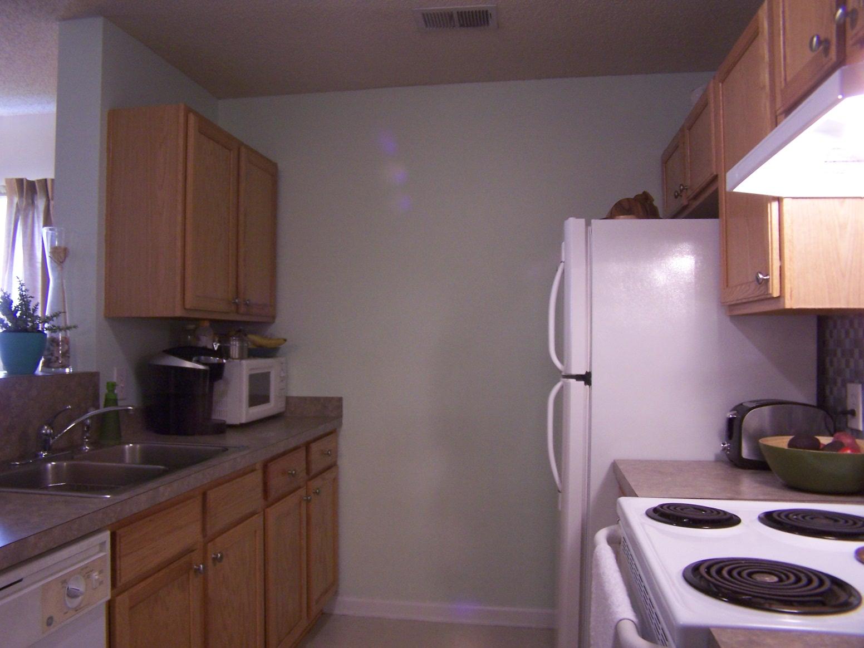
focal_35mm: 38
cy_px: 324
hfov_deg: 49.0
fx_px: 948
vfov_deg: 37.7
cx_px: 432
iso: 140
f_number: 2.8
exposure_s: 1/8
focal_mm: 6.3
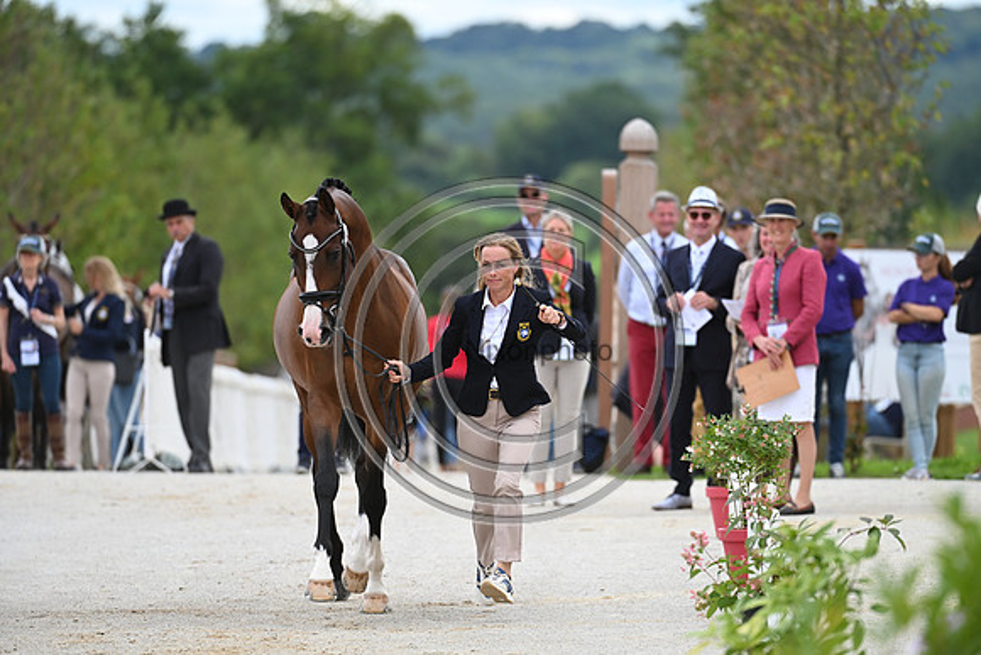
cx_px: 490
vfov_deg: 3.4
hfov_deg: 5.2
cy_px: 328
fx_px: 10902
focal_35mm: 400
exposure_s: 1/1600
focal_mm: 400
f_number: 5.6
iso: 720
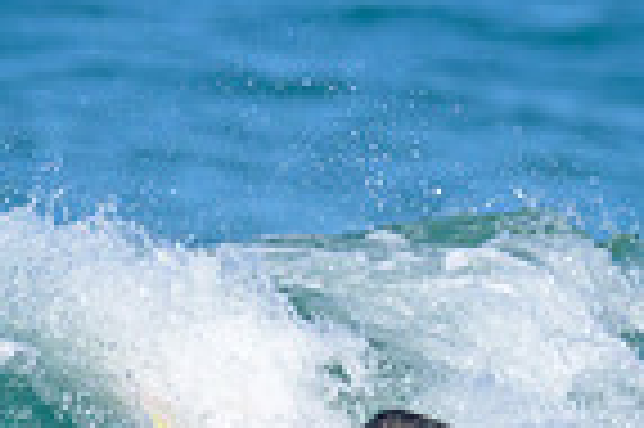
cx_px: 147
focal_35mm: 4467
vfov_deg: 0.3
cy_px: 610
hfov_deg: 0.5
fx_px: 79818
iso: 280
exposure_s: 1/2000
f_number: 6.3
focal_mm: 800
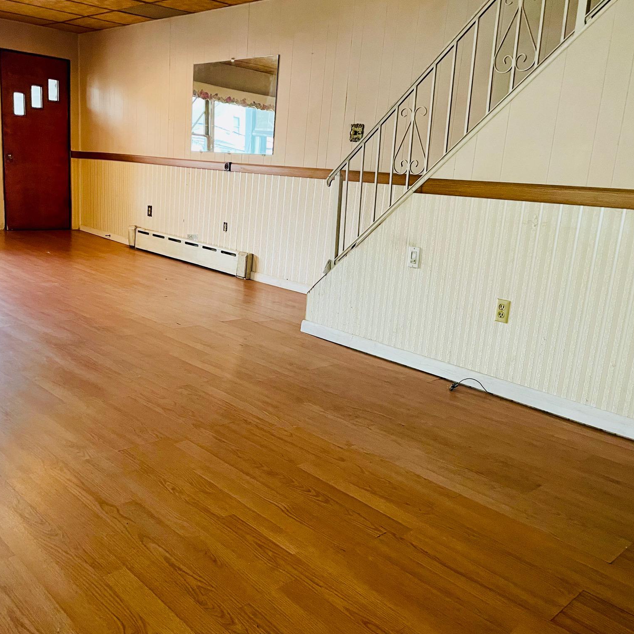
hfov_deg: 52.3
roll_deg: -3.0
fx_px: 642
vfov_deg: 52.5
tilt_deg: -12.5
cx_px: 266
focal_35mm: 31
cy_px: 314
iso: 400
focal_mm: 4.2
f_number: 1.6
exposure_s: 1/60
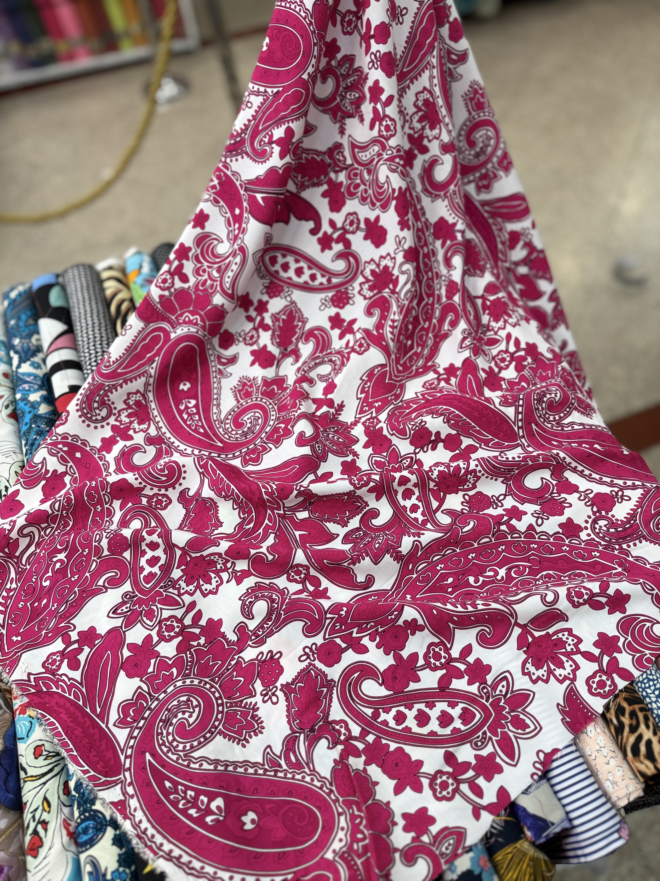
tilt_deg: -54.3
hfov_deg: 56.8
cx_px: 330
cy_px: 440
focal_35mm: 24
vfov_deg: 71.6
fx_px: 610
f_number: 1.78
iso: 50
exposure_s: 1/133
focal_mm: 6.76
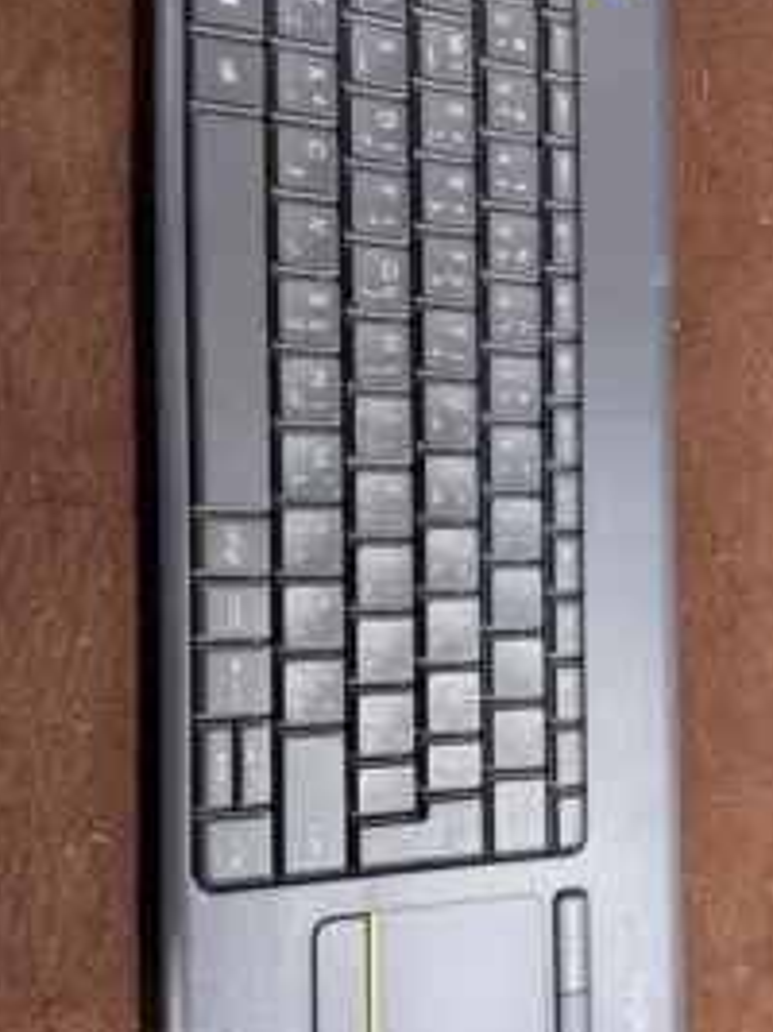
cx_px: 425
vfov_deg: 51.2
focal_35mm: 36
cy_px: 595
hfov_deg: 39.6
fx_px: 1073
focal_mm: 6.76
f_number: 1.78
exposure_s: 1/50
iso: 250
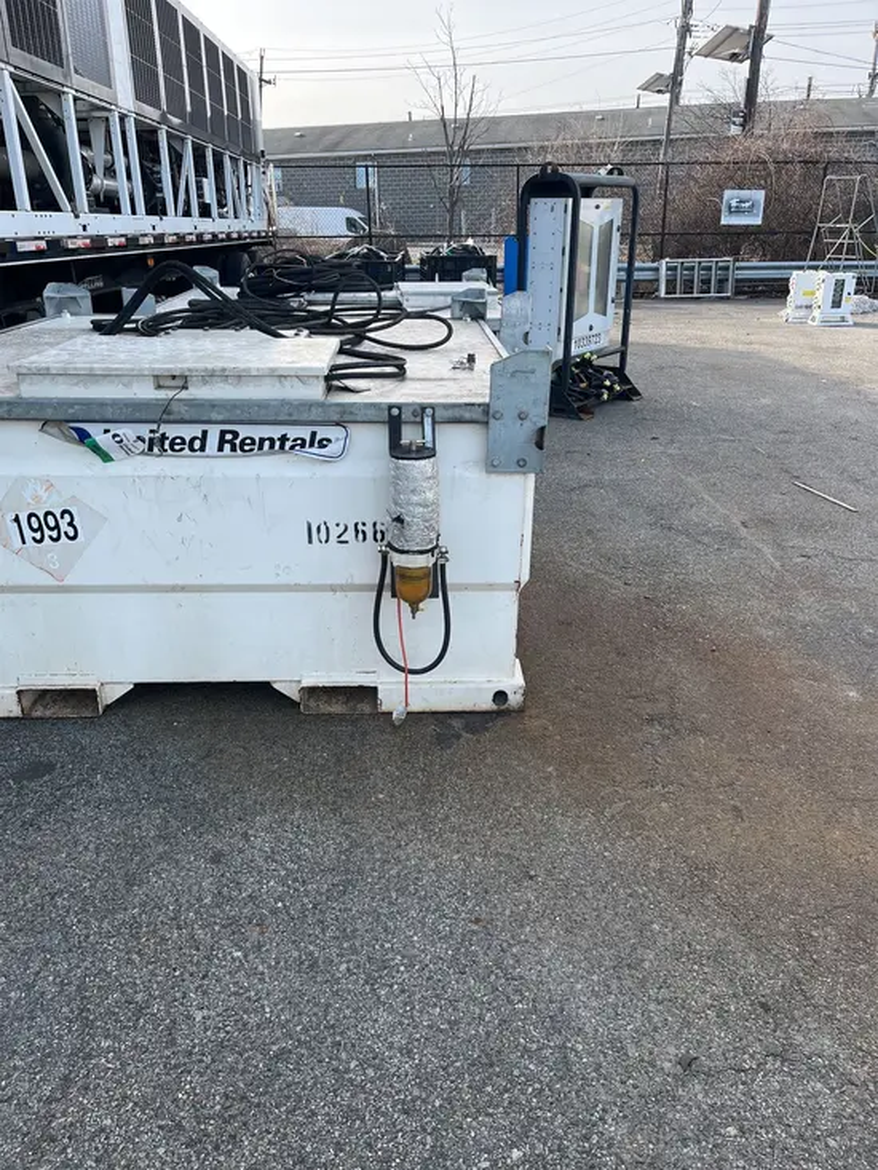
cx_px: 439
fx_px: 879
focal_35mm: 26
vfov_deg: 67.3
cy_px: 585
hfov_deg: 53.1
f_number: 1.6
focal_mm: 5.1
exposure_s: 1/821
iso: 50
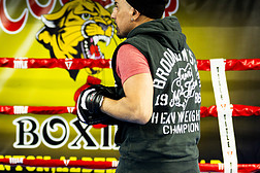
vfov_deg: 11.9
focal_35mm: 115
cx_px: 23
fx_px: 830
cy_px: 115
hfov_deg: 17.5
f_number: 1.4
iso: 500
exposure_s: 1/250
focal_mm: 50
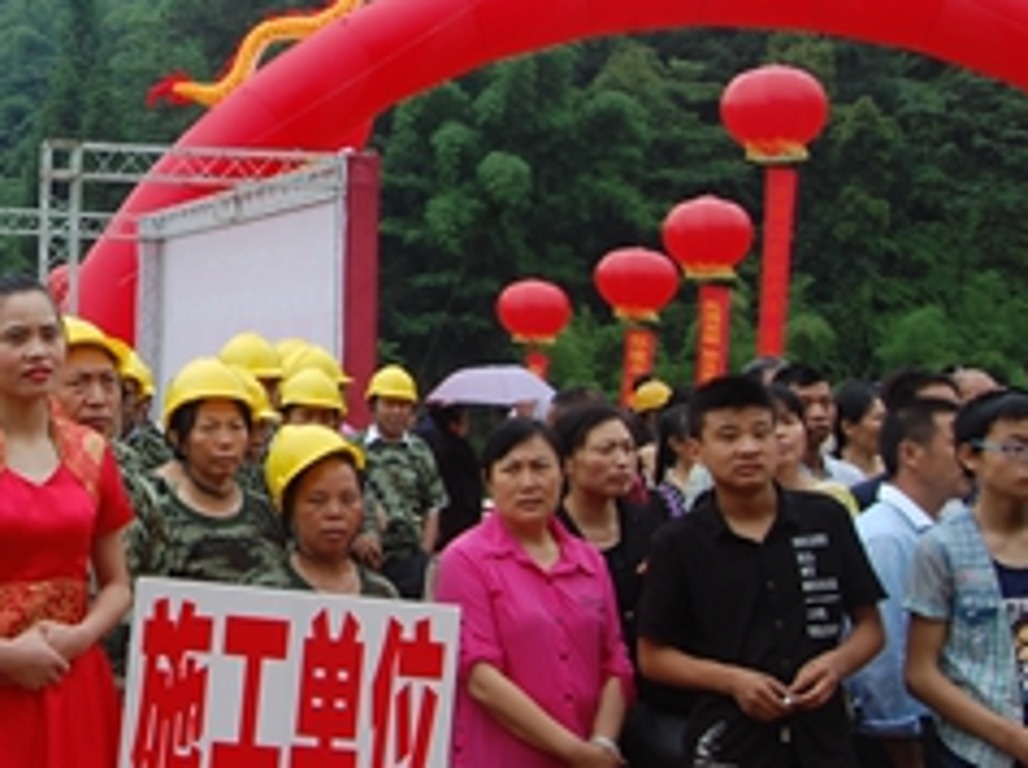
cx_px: -17
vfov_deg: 20.8
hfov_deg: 26.2
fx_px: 2076
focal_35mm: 70
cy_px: 234
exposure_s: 1/80
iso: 200
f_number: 8
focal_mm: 23
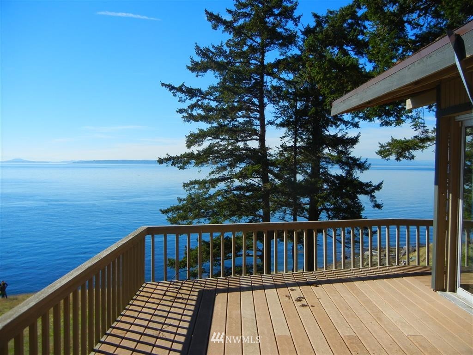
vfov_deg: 46.8
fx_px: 410
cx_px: 236
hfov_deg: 60.0
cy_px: 178
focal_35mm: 30
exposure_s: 1/502
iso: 160
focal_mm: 5.4
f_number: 7
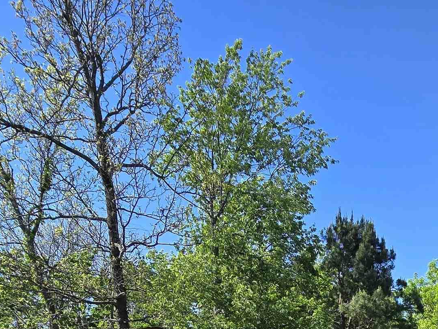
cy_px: 454
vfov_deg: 29.2
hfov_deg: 44.8
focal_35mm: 37
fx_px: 468
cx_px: 406
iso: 50
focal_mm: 2.2
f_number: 2.2
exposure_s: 1/1117
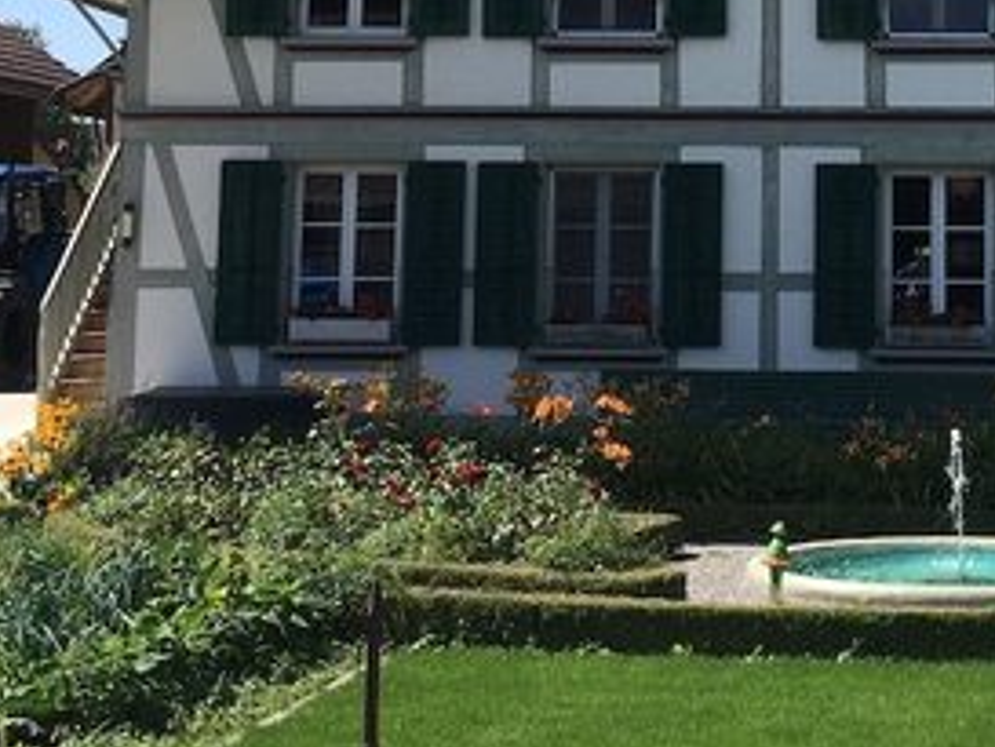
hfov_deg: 22.5
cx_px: 864
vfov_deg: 16.8
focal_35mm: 85
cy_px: -77
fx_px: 2444
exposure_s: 1/1261
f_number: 2.2
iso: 25
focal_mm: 4.15
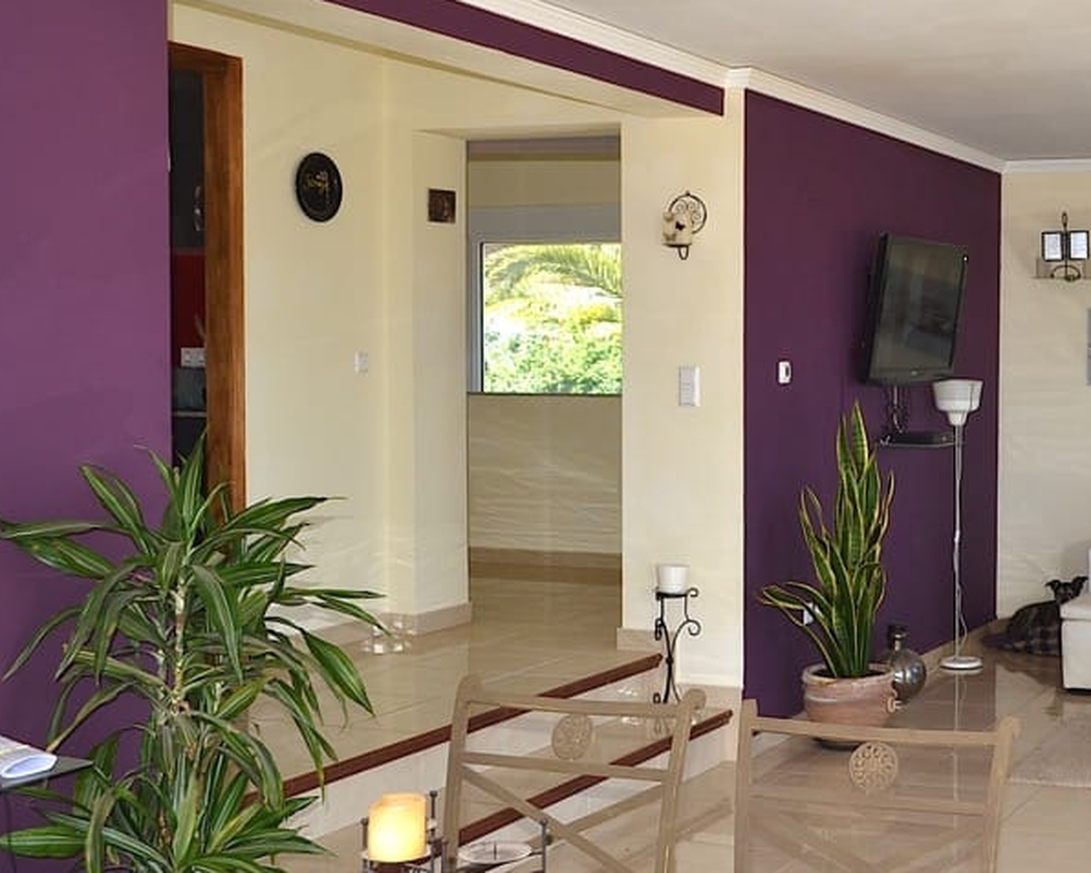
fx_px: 1647
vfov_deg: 29.7
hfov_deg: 34.7
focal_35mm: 51
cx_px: 968
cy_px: 406
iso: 100
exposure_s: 1/125
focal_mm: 18
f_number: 4
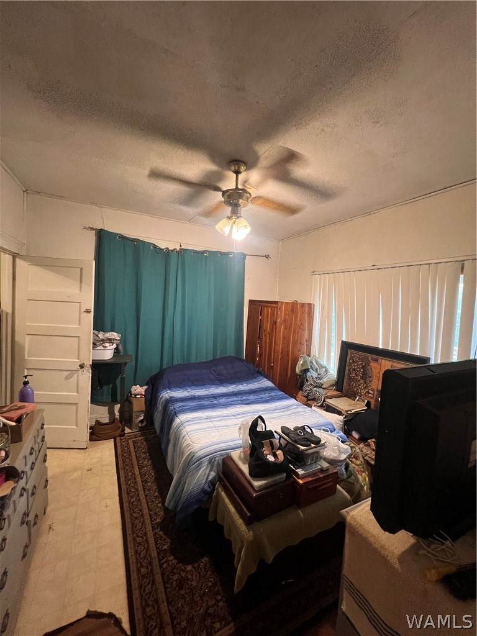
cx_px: 238
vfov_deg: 106.2
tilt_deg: -1.8
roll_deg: -2.3
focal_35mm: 13
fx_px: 239
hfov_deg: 89.9
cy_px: 318
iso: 500
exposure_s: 1/60
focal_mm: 1.57
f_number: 1.8
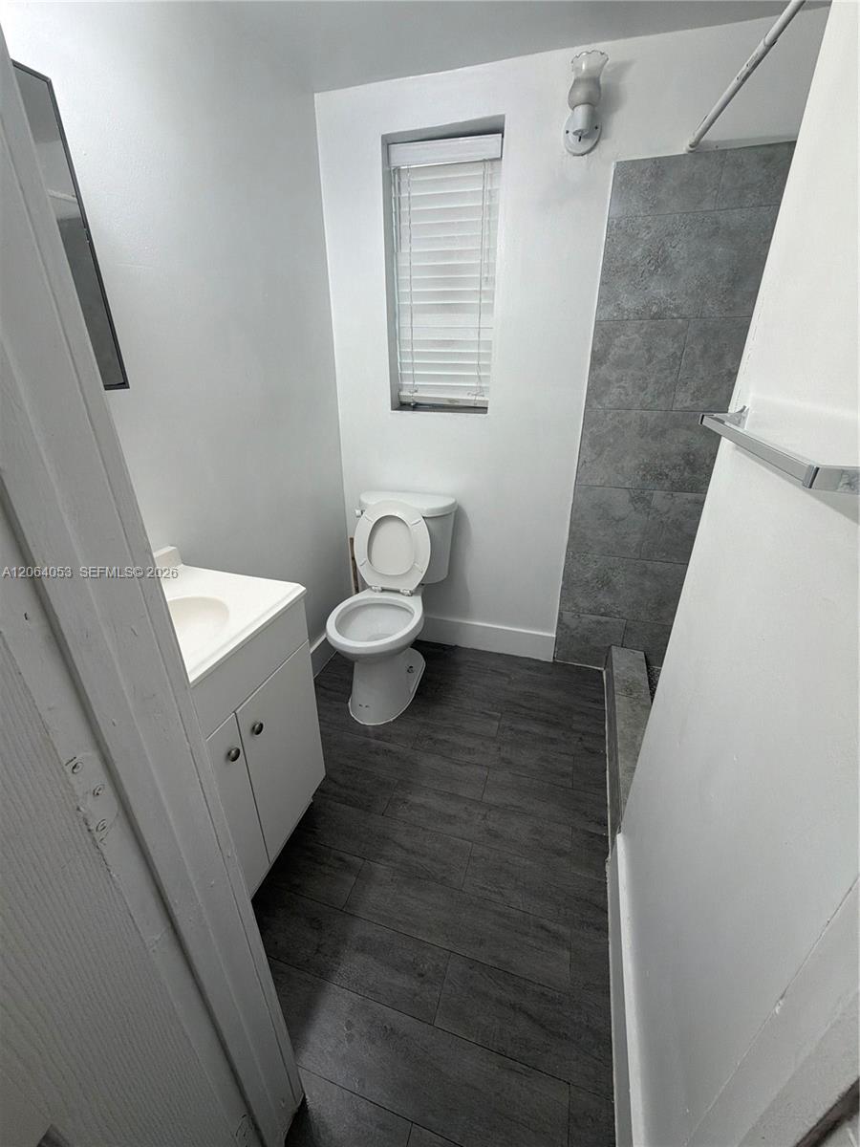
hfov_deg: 85.7
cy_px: 574
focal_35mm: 14
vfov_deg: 102.1
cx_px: 430
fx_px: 464
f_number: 2.2
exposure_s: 1/120
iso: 80
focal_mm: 2.22
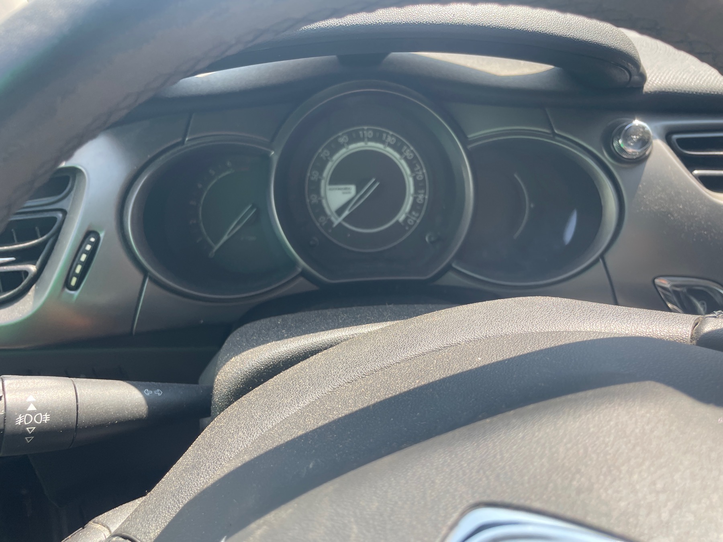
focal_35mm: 26
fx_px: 543
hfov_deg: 67.3
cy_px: 271
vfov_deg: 53.1
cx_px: 362
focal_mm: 4.2
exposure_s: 1/325
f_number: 1.6
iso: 32
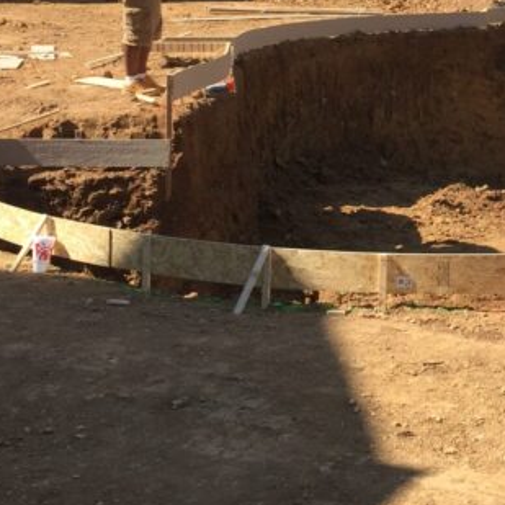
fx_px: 1403
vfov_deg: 20.1
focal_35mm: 85
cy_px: 72
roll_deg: -1.9
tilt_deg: -4.3
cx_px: 616
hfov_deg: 19.2
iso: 32
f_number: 2.2
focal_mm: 4.15
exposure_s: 1/1099
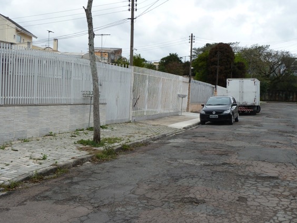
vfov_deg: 30.3
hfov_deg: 39.7
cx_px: 151
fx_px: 412
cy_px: 118
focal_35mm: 48
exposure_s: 1/250
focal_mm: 6.9
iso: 80
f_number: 4
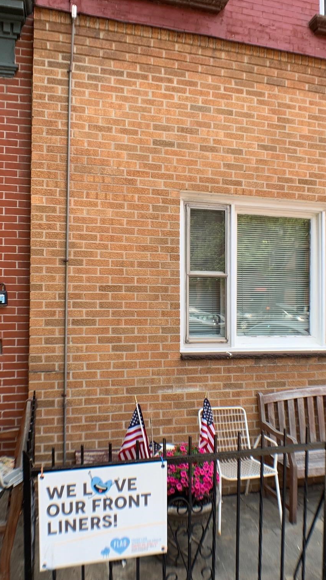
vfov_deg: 52.8
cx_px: 141
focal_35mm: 38
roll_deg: -0.2
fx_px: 584
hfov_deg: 31.1
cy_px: 289
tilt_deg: +0.9
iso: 25
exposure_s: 1/260
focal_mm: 4.25
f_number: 1.8
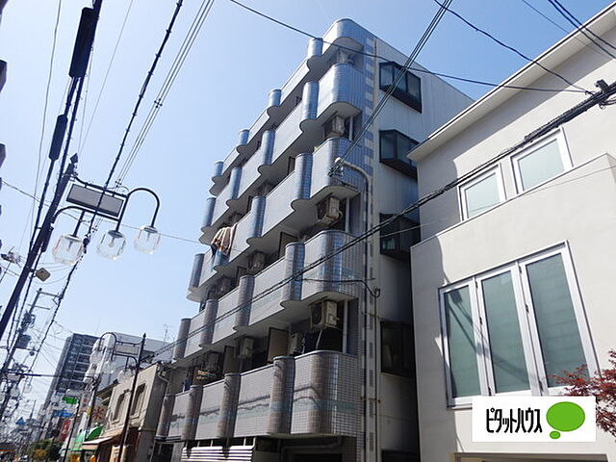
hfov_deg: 71.6
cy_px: 231
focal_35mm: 24
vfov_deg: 56.8
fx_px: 427
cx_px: 308
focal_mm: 4.3
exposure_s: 1/800
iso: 125
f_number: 4.1
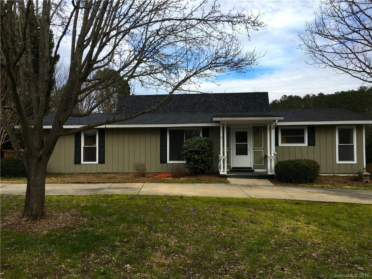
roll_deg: +0.1
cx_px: 186
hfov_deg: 61.7
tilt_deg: -0.2
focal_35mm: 29
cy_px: 140
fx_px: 312
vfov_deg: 48.2
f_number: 2.2
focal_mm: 4.15
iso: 25
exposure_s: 1/1099
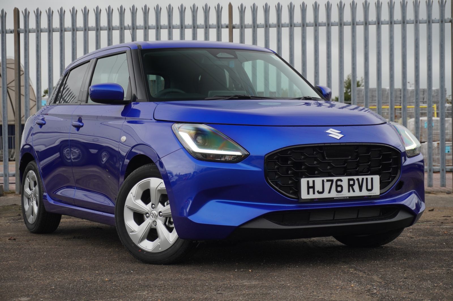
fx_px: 943
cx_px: 226
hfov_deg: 27.0
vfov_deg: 18.2
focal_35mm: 75
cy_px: 150
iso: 320
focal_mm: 50
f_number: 5.6
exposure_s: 1/200
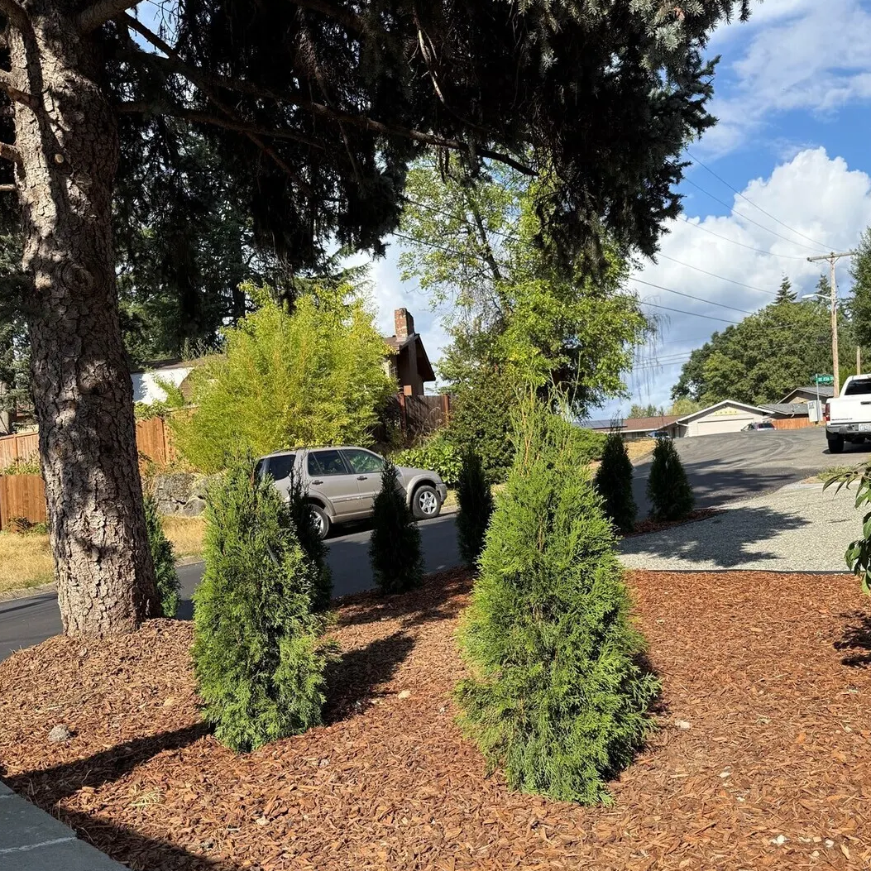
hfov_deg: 55.6
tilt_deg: +0.0
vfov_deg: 55.2
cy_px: 523
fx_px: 826
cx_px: 439
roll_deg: +3.2
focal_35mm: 29
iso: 100
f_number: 1.78
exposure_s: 1/3279
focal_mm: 6.76
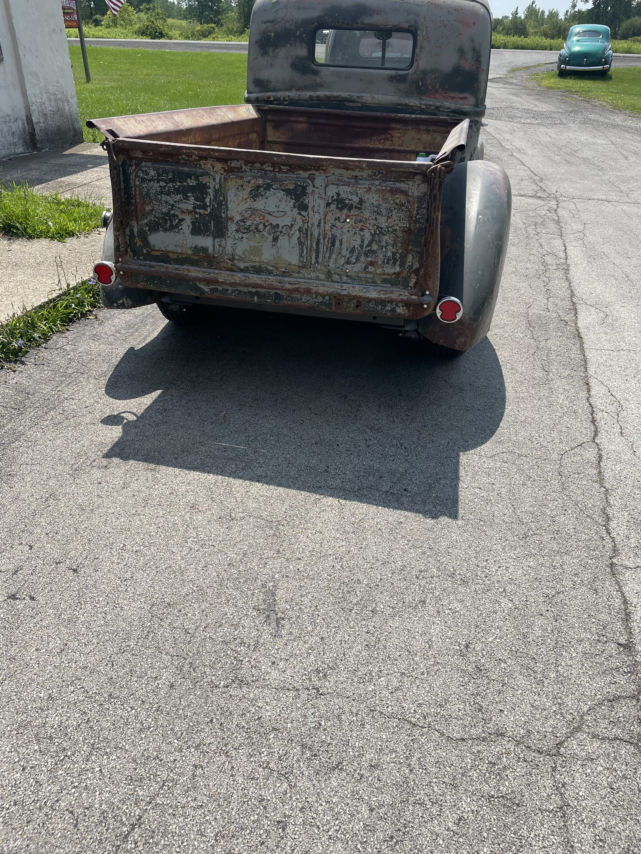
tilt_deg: -31.2
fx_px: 642
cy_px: 427
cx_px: 320
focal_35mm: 26
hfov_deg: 53.1
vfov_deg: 67.3
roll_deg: -0.2
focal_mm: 4.2
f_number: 1.6
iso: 32
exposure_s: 1/2959
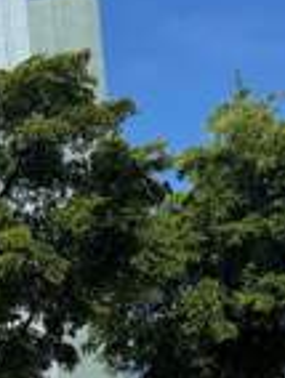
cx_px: -99
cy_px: 559
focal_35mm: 108
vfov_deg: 16.6
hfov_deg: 13.2
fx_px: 1182
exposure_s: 1/4950
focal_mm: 6.76
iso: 80
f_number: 1.78
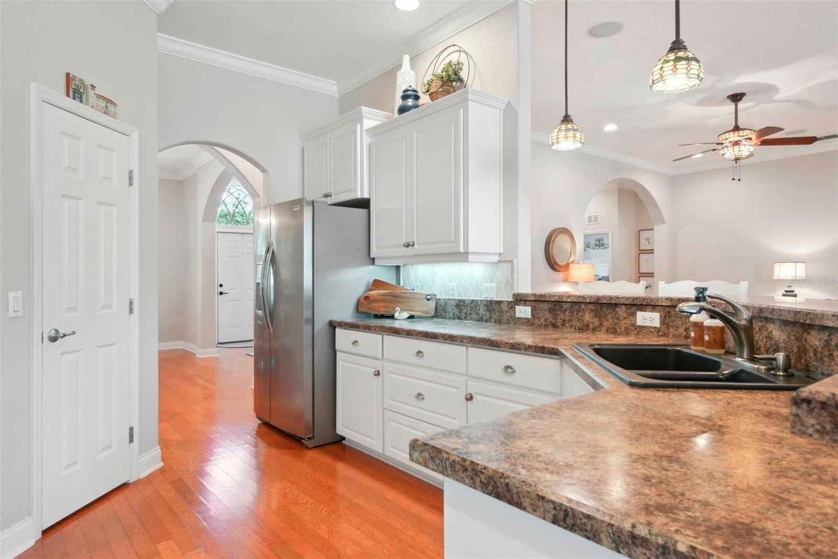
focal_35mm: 22
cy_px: 280
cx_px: 419
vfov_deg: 57.2
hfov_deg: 78.6
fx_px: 512
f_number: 11
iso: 400
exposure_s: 1/15
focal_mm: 22
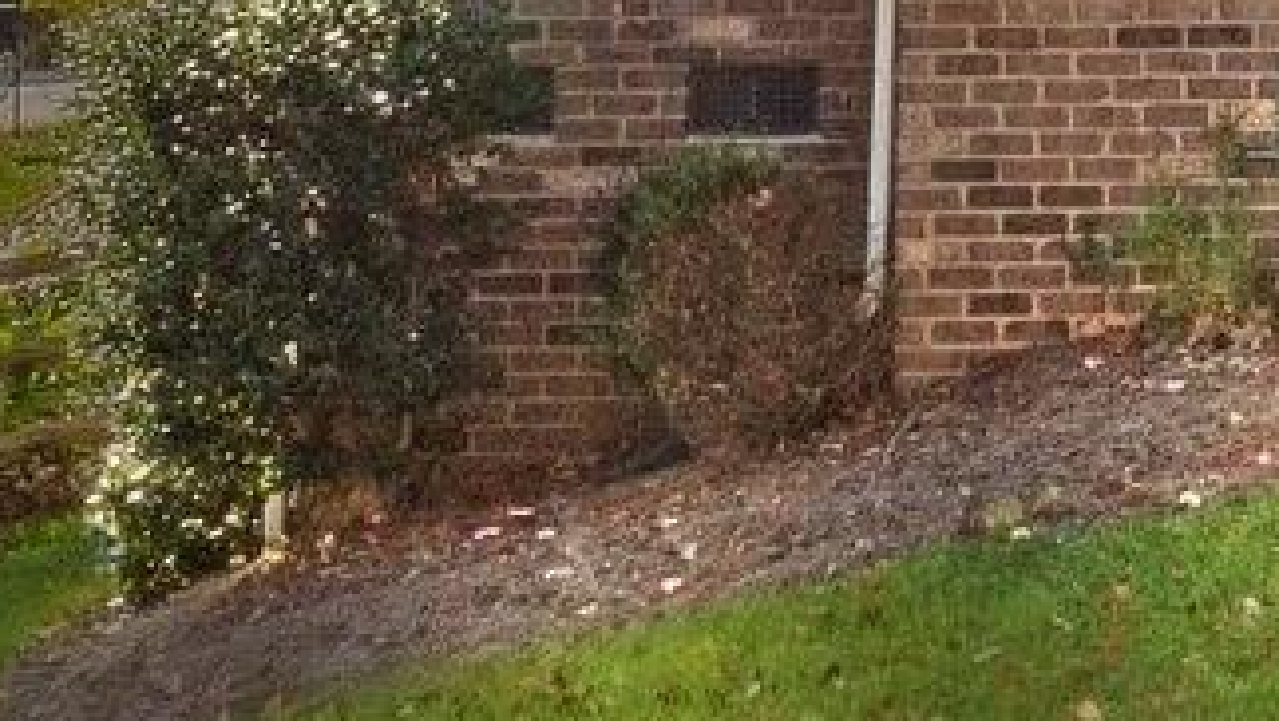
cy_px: -666
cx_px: 2831
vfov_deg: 6.4
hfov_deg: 10.3
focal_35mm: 186
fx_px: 6311
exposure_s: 1/320
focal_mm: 10.26
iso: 100
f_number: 5
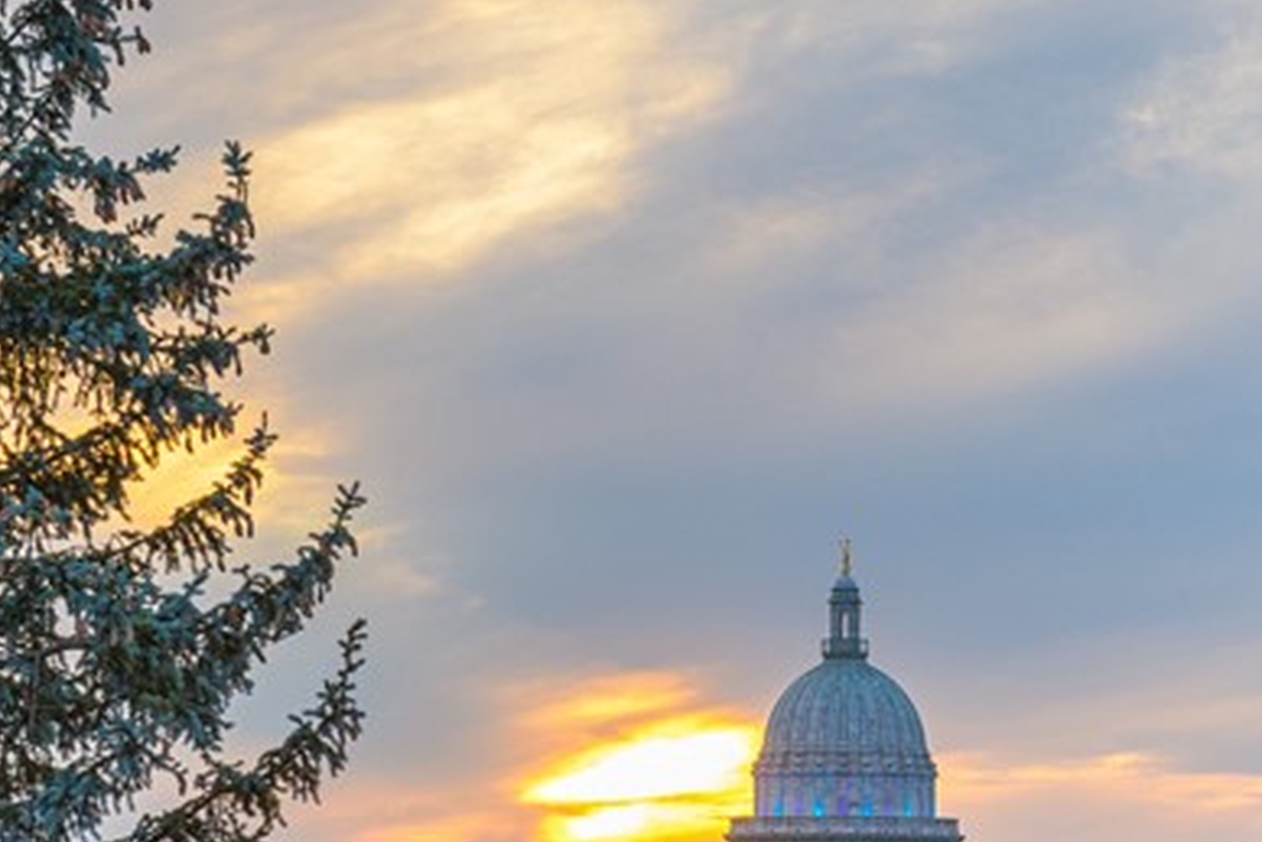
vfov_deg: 7.0
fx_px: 6873
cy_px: 796
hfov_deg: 10.4
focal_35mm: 196
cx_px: 1083
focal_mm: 70
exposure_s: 1/80
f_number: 7.1
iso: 400
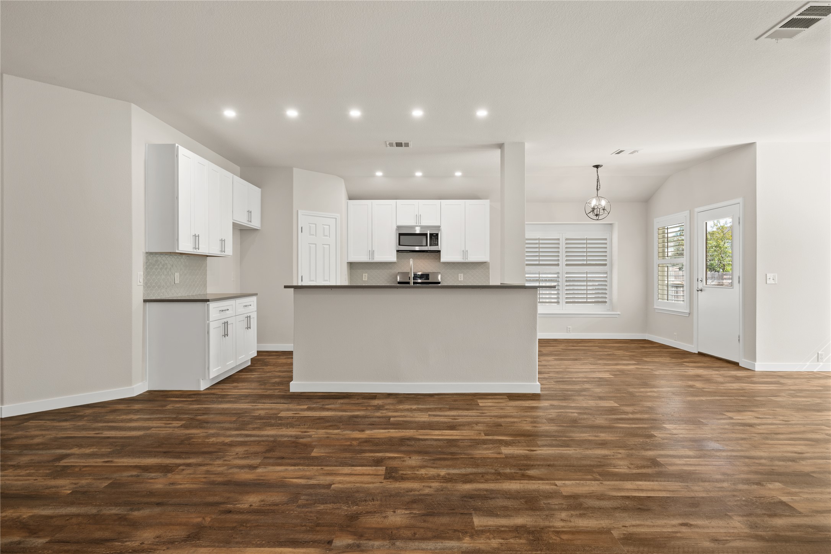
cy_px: 277
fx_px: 427
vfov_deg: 65.9
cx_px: 416
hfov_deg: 88.4
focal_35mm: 18
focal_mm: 18.5
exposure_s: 1/1.67
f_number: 8
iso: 250
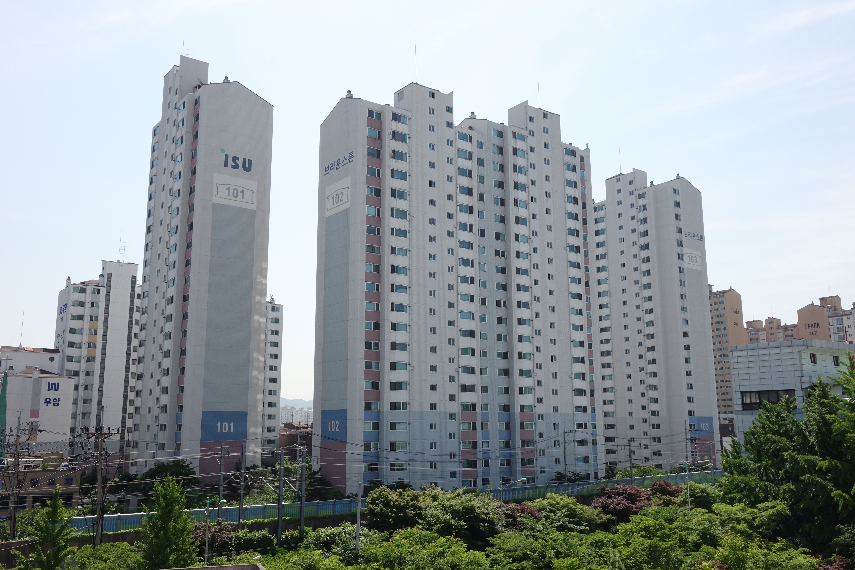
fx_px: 760
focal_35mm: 32
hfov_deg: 58.7
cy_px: 285
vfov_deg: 41.1
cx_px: 428
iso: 200
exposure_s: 1/400
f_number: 7.1
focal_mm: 11.56
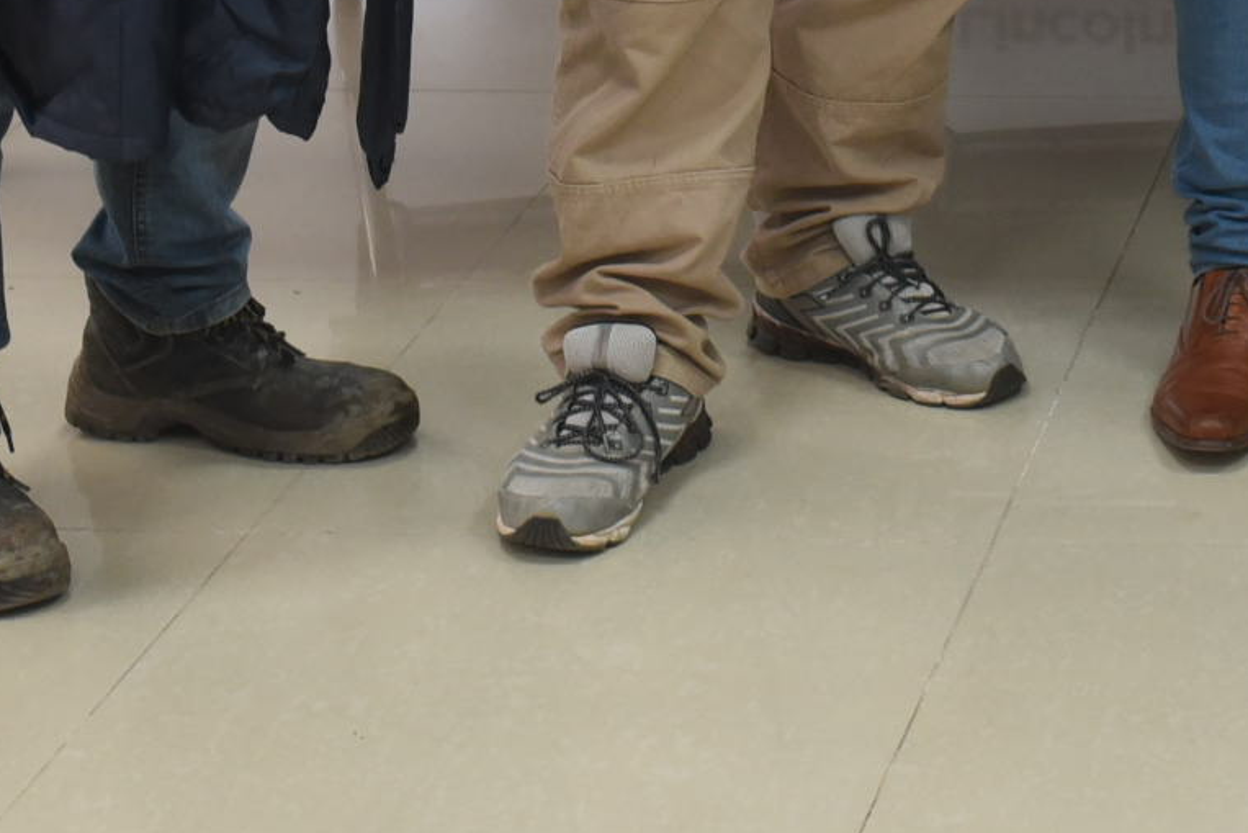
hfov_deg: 14.2
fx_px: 4785
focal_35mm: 138
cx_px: 1690
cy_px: -764
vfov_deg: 9.4
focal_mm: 35
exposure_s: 1/160
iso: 1600
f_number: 5.6
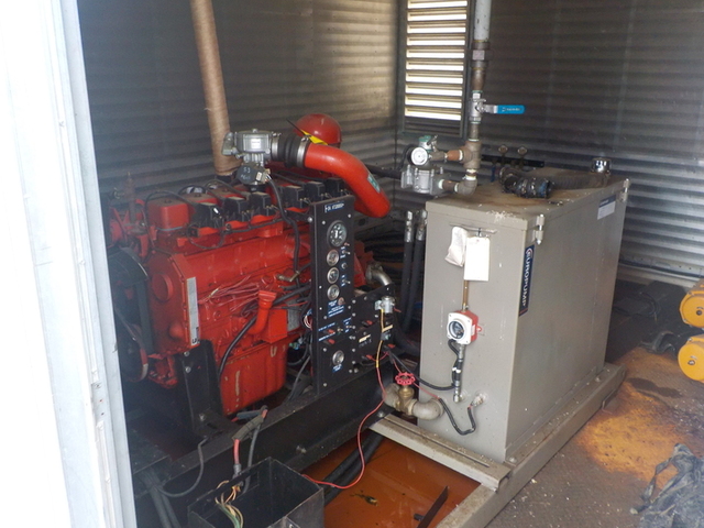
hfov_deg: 60.0
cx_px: 352
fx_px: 610
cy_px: 264
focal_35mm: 30
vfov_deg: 46.8
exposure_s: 1/30
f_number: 3.3
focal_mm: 4.1
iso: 250
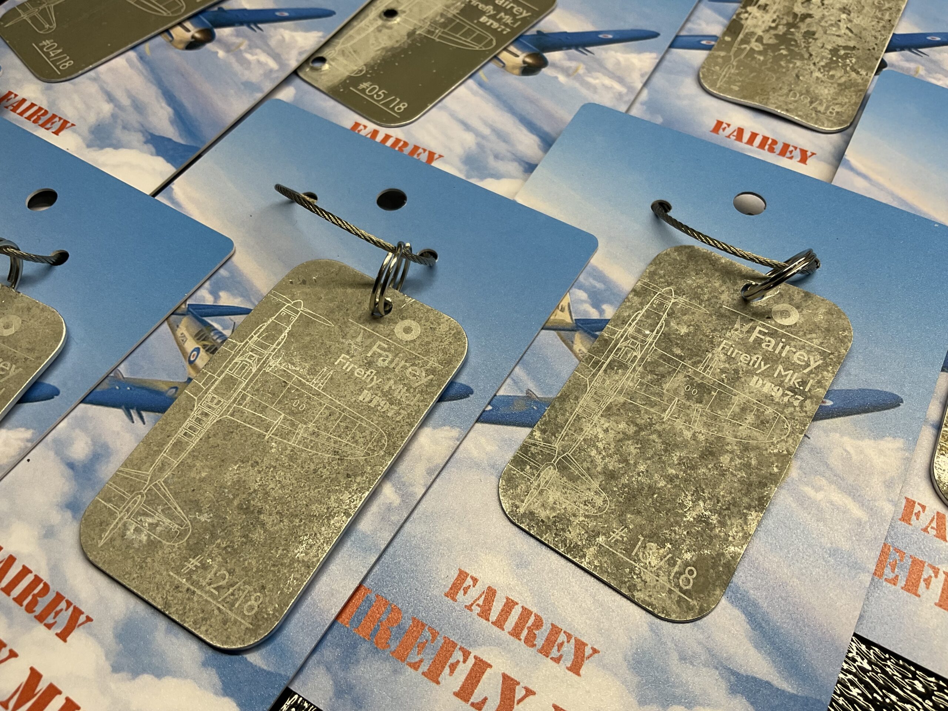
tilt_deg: -53.7
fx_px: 794
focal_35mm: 29
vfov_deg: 48.2
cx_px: 474
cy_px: 356
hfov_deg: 61.7
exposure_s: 1/100
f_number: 1.8
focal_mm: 3
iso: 40
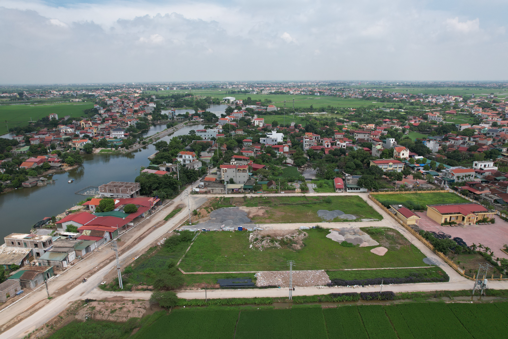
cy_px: 170
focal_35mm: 22
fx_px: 310
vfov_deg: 57.2
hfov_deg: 78.6
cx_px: 254
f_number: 2.8
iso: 100
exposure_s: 1/1600
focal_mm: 8.38
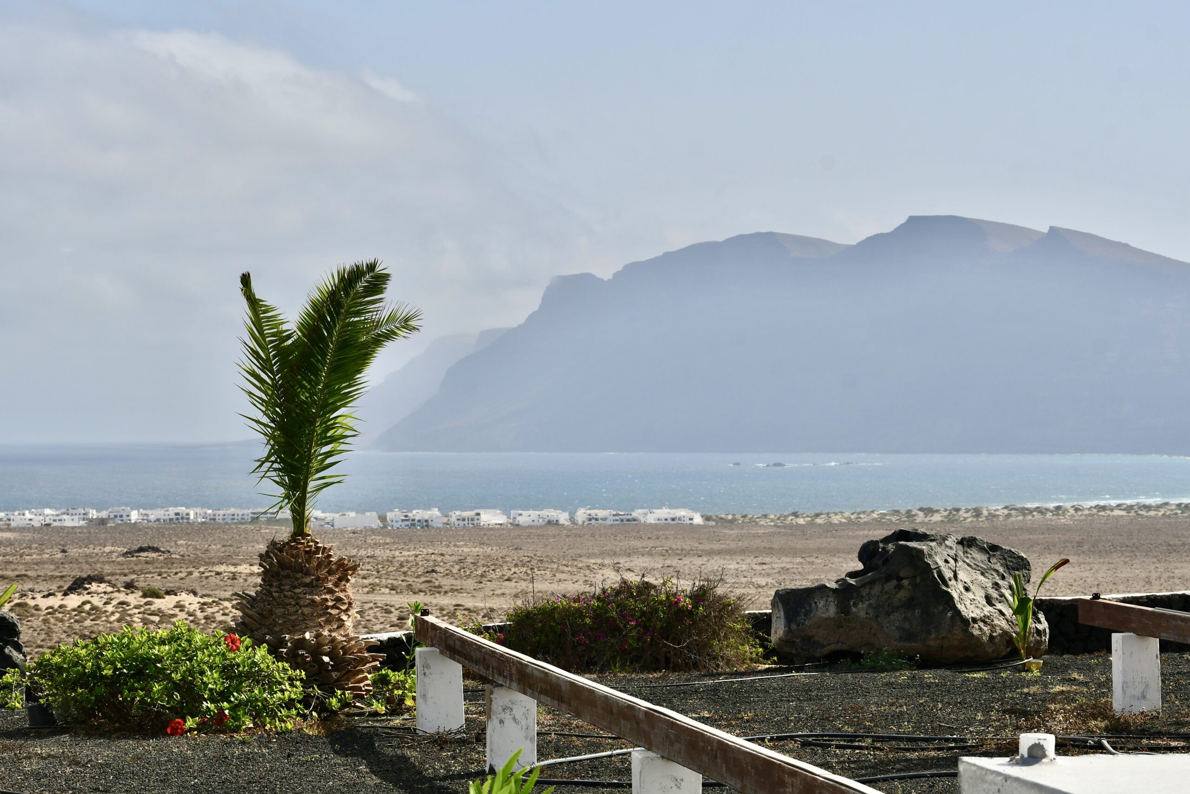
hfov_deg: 19.5
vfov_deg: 13.0
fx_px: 3471
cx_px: 595
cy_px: 397
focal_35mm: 105
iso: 125
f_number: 8
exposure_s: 1/500
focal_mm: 70
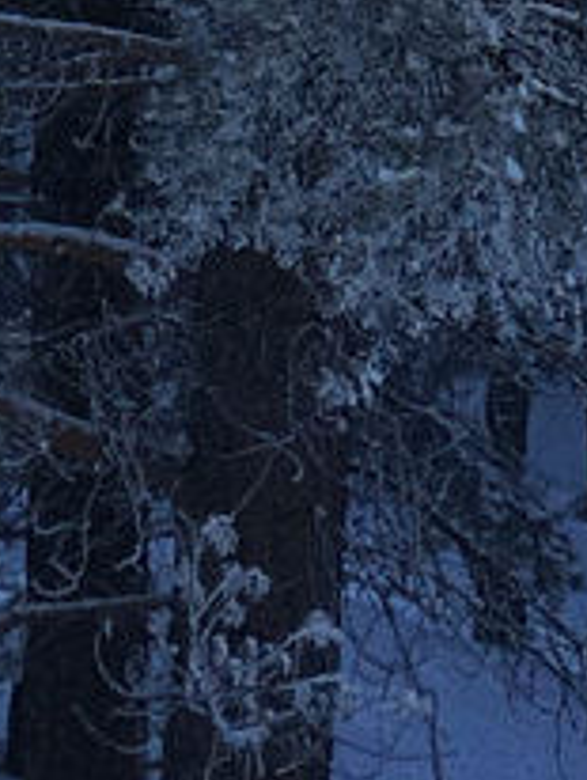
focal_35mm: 225
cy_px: -1306
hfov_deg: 6.6
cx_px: 364
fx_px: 5077
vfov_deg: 7.9
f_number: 2.2
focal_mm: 4.15
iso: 25
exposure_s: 1/962
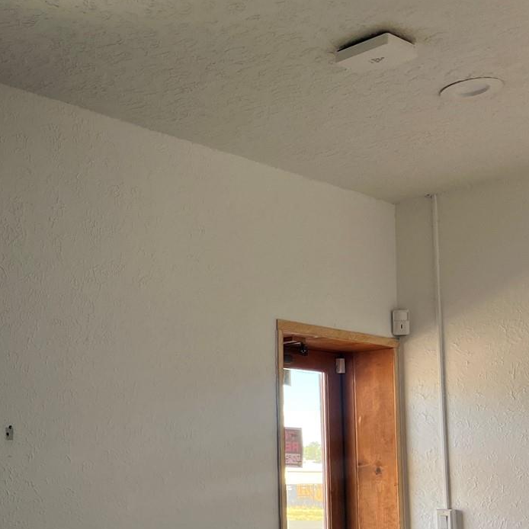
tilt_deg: +5.0
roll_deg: +0.3
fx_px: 916
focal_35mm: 53
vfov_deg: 31.8
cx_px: -51
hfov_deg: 29.1
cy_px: 380
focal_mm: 5.7
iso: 40
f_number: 1.5
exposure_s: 1/282
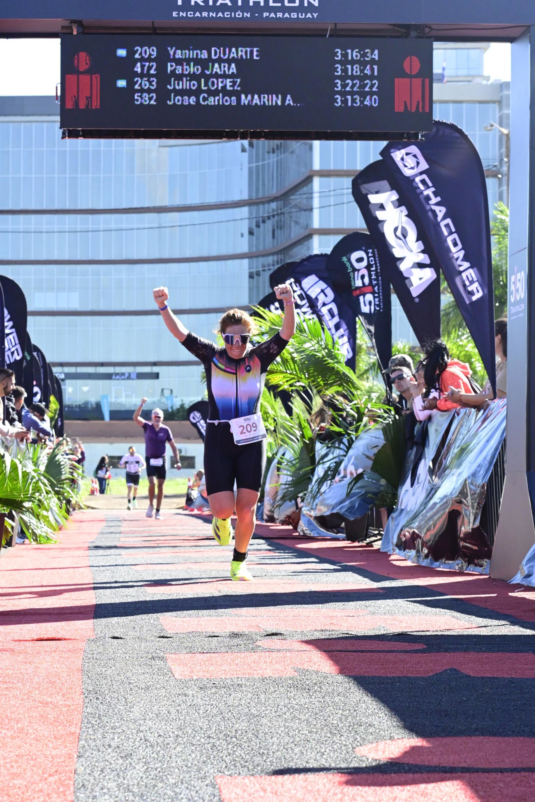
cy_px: 401
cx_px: 268
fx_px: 2340
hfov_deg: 13.0
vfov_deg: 19.5
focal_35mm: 105
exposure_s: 1/1000
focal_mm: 70
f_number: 8
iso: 2500
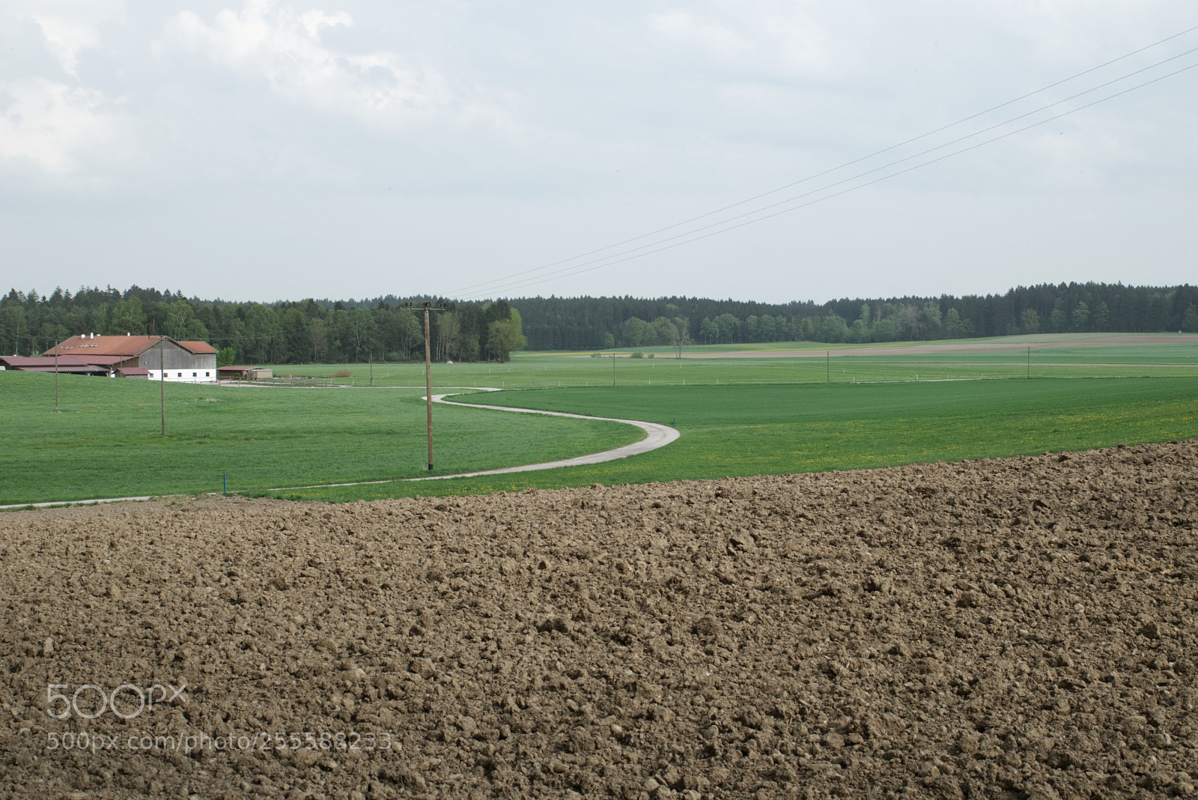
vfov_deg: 26.5
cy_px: 400
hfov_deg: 38.9
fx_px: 1698
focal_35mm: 51
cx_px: 599
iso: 200
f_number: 10
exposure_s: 1/250
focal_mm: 34
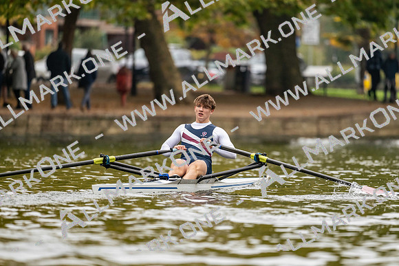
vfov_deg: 3.4
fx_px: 4434
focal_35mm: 400
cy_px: 133
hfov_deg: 5.2
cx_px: 200
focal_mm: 400
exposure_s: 1/2500
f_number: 4.5
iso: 2200
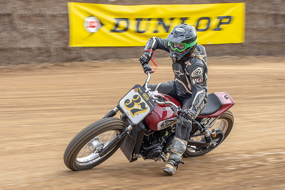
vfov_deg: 10.6
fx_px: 1029
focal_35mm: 130
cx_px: 128
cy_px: 98
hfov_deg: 15.8
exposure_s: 1/125
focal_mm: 70
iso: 320
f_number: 13
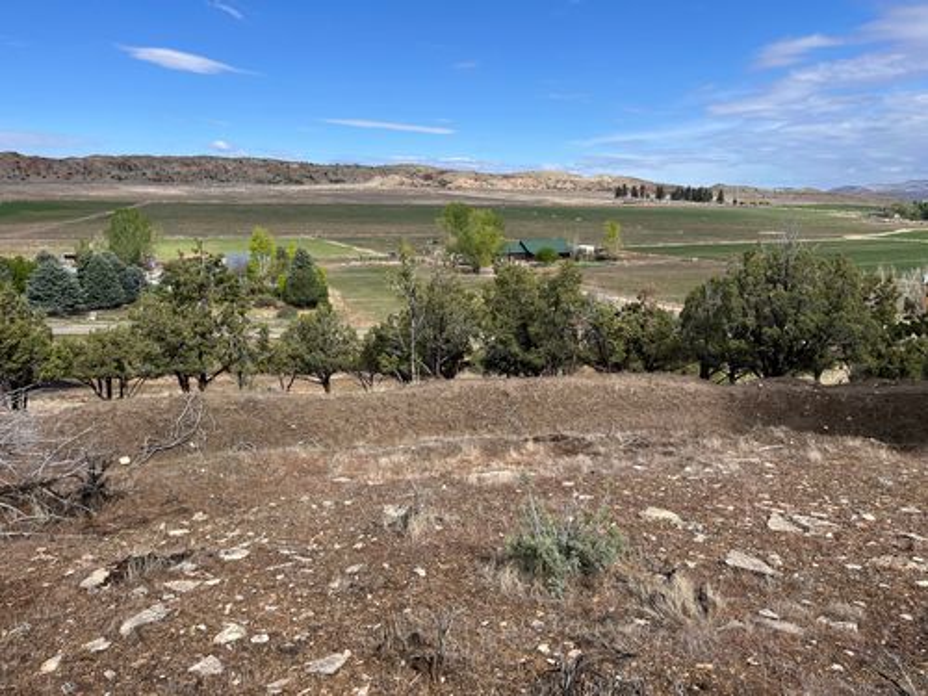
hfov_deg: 67.3
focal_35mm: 26
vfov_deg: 53.1
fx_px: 697
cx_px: 464
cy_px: 348
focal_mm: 5.1
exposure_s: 1/4854
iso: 50
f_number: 1.6
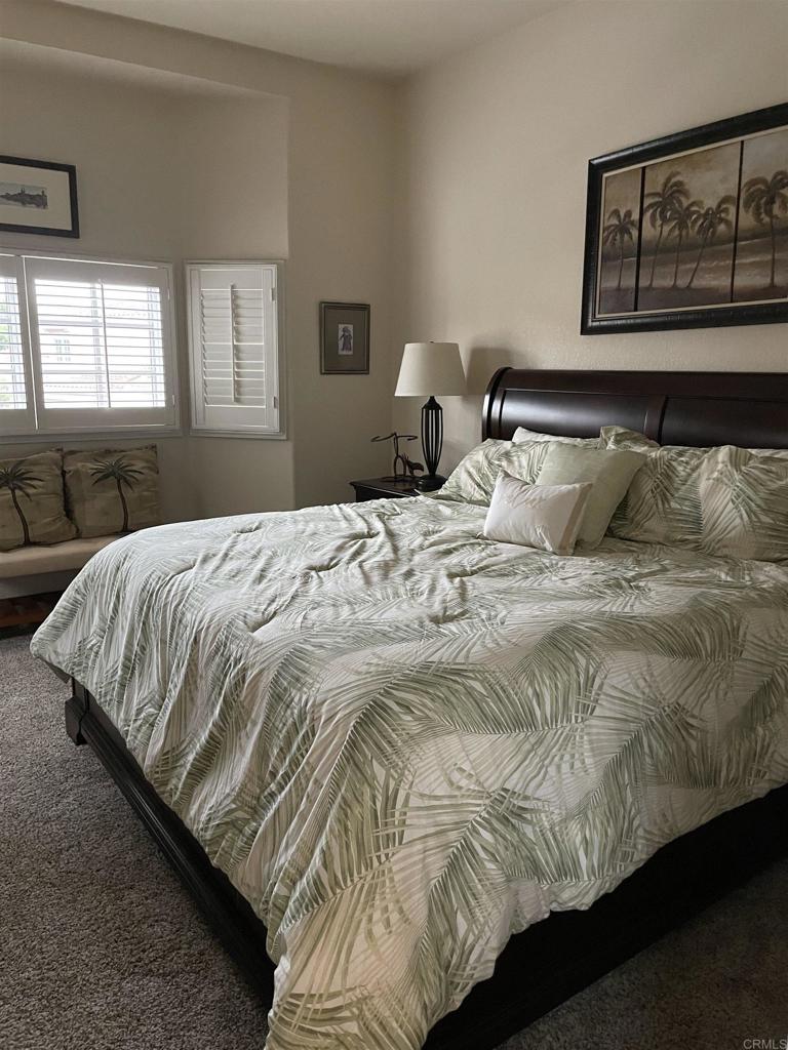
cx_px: 394
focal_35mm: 26
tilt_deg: -8.4
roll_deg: +0.4
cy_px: 525
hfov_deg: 53.1
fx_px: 789
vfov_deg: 67.3
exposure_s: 1/40
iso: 640
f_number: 1.6
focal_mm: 4.2
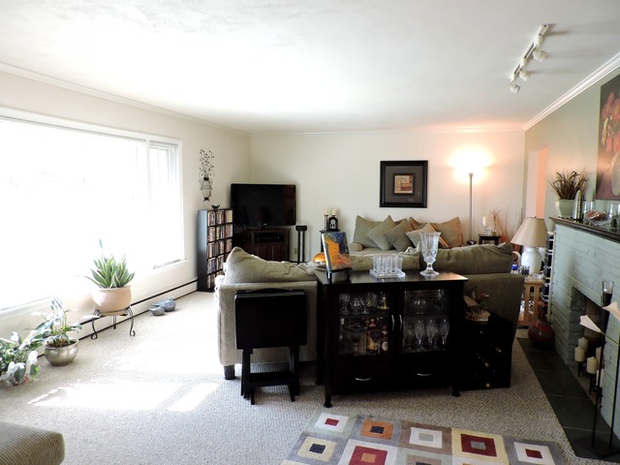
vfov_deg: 56.8
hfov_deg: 71.6
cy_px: 232
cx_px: 310
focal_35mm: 24
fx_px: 430
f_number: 3
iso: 400
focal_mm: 4.3
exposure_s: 1/30
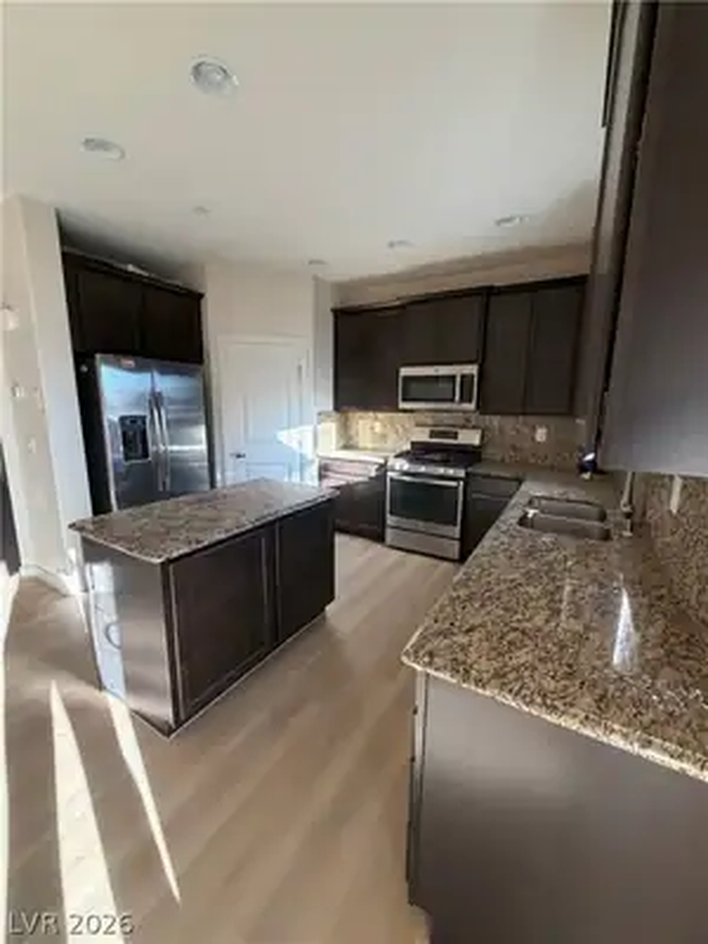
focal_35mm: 14
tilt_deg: -10.3
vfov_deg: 102.1
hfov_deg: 85.7
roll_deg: -0.2
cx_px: 354
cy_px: 472
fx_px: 382
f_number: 2.2
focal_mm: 2.22
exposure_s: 1/121
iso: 250
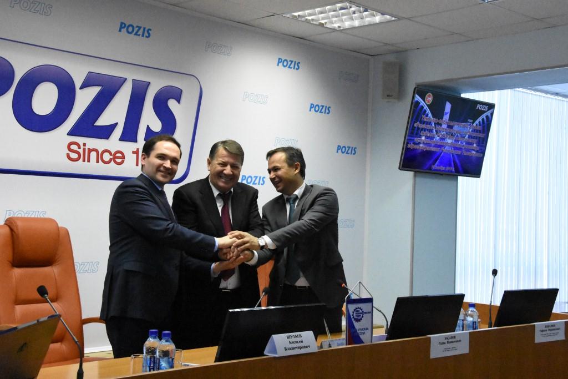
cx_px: 284
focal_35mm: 51
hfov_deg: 38.9
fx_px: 805
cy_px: 190
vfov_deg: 26.5
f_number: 11
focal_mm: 34
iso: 16000
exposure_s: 1/500
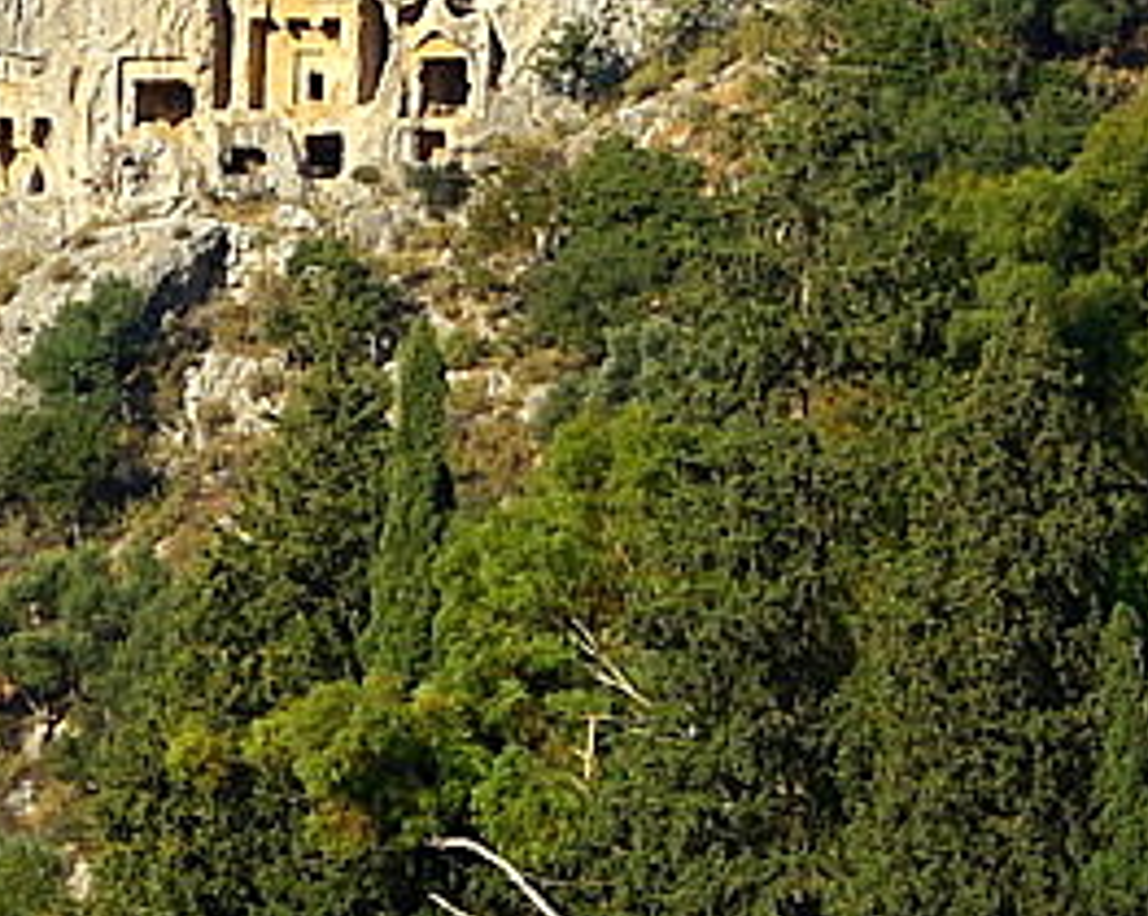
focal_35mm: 439
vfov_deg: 3.5
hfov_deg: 4.4
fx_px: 14905
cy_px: 1014
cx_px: 768
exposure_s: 1/400
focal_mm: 19.2
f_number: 4
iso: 80
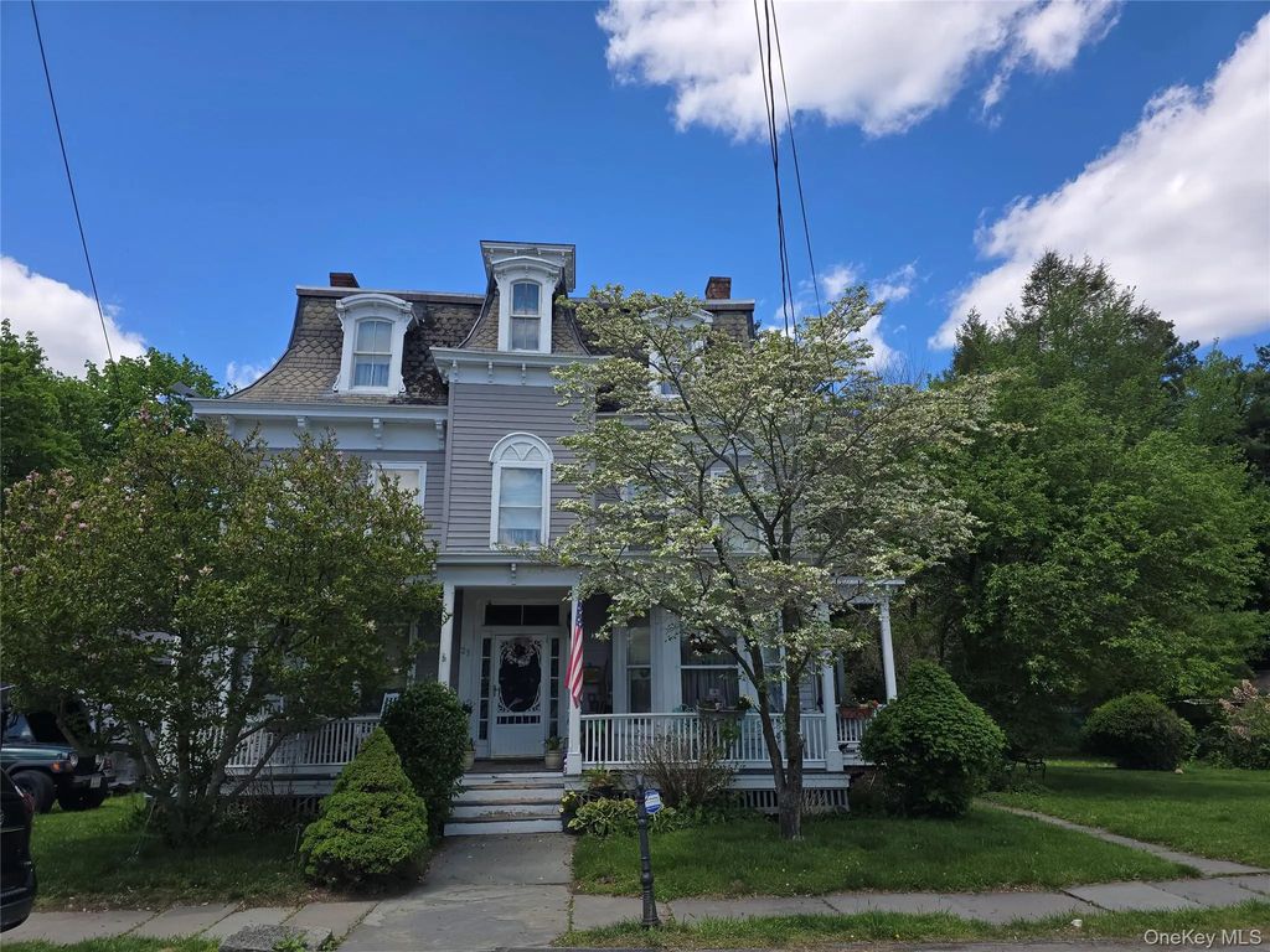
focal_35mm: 23
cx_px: 635
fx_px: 844
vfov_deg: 58.9
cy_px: 476
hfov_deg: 73.9
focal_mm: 6.3
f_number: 1.7
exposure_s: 1/607
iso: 12
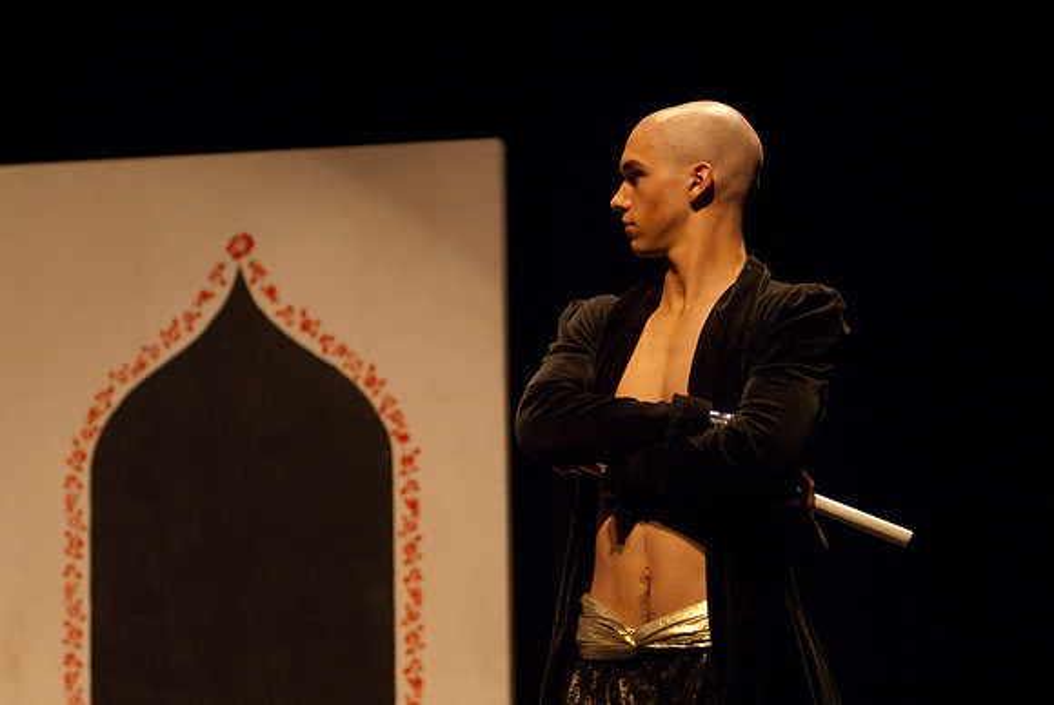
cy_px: 352
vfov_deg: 9.7
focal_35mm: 142
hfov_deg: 14.4
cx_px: 527
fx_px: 4176
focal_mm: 95
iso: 1000
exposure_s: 1/160
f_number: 2.8
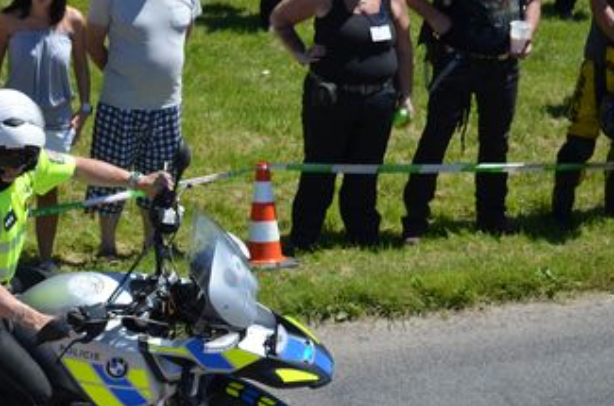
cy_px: 354
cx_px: 47
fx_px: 2314
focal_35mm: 136
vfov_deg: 10.0
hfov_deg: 14.9
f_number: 6.3
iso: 400
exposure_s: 1/1600
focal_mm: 46
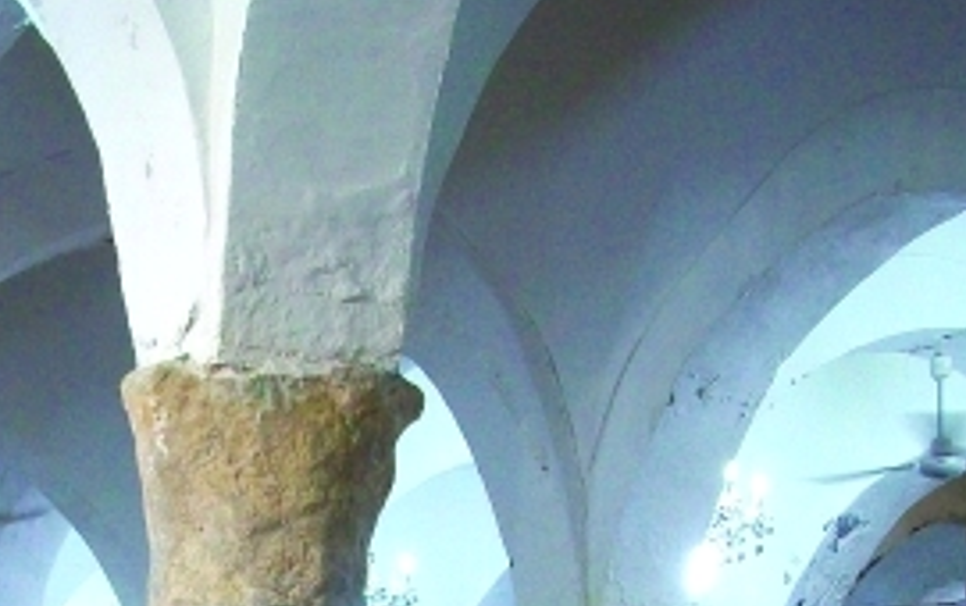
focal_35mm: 85
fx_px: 2240
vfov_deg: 14.7
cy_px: 816
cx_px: 317
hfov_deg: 24.2
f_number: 2.8
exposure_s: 1/30
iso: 160
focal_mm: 5.7
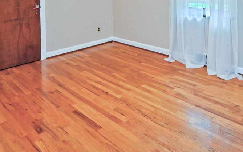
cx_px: 162
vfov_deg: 34.4
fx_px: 212
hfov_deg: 58.3
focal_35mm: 32
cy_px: -13
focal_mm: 14
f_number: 4
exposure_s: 1/60
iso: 560
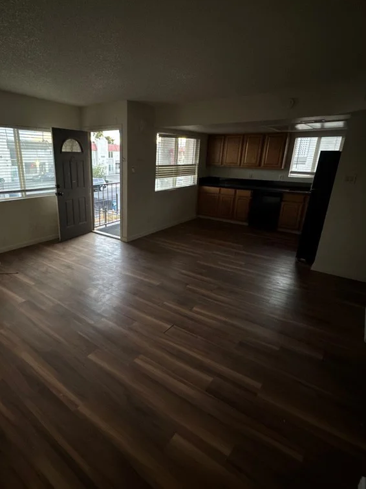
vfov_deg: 84.7
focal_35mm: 19
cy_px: 245
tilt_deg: -18.5
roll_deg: -0.6
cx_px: 135
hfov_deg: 67.5
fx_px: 268
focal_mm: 2.22
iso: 1250
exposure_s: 1/40
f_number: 2.2
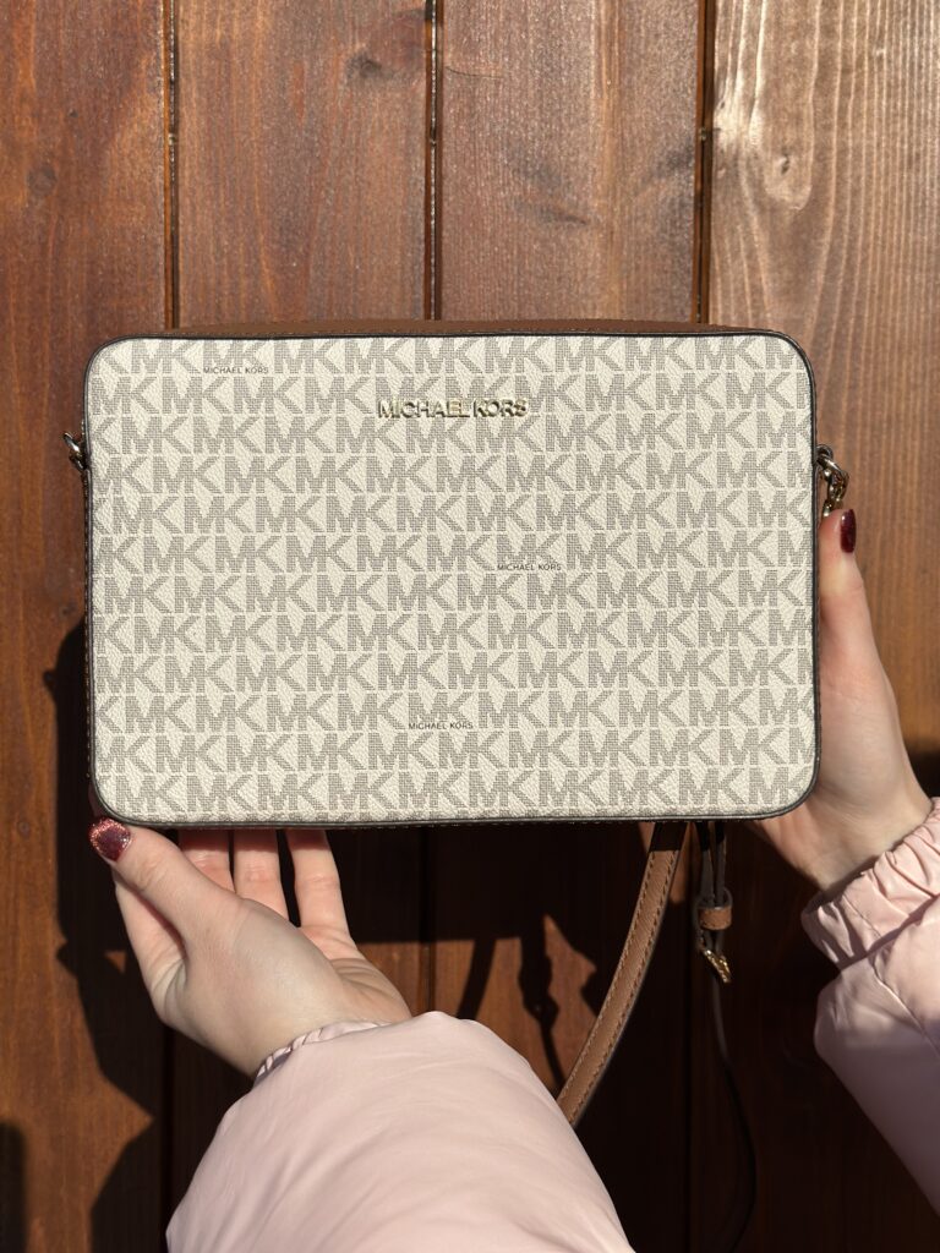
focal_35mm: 48
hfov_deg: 30.3
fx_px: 1738
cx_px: 470
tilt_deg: -1.8
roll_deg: -0.8
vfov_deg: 39.7
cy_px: 626
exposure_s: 1/15873
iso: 100
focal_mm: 6.86
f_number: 1.78
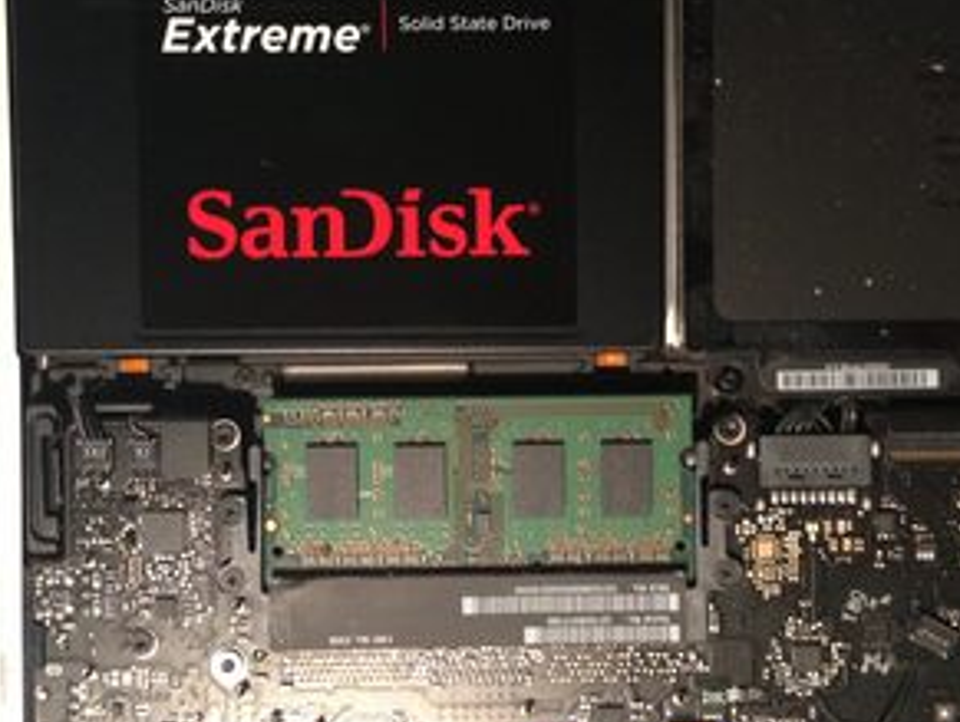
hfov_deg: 37.4
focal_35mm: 51
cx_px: 528
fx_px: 1416
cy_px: 320
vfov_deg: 28.6
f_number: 2.4
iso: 250
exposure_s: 1/20
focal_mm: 4.13
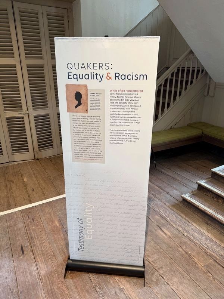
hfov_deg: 56.8
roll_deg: -0.3
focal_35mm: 24
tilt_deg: -21.7
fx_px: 207
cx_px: 112
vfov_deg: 71.6
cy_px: 150
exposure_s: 1/60
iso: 200
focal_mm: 6.76
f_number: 1.78
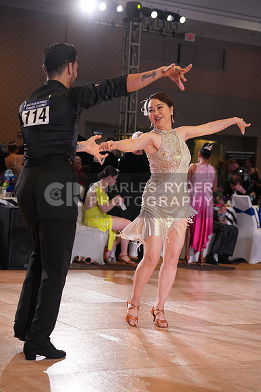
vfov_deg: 26.6
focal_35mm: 76
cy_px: 196
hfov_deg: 18.0
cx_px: 130
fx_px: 826
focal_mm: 76
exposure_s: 1/500
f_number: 4
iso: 2500
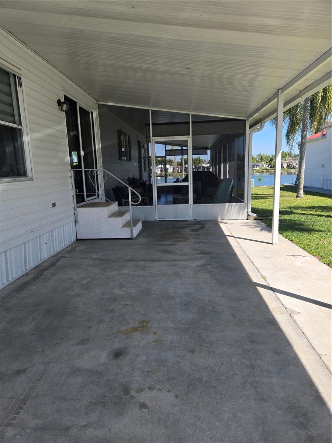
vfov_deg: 73.9
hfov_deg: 58.9
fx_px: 294
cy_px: 222
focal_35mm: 23
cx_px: 166
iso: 25
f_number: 1.8
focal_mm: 5.4
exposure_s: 1/1117
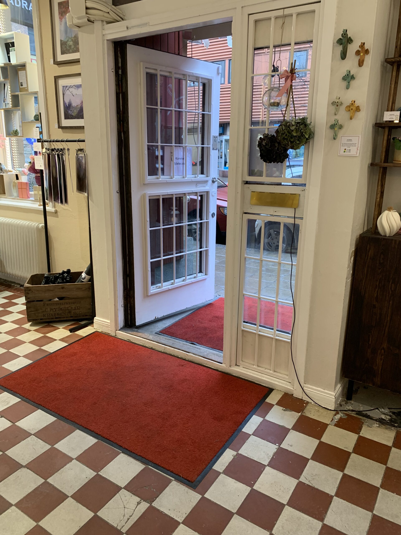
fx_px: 402
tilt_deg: -15.4
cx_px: 200
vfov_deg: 67.3
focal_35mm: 26
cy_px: 268
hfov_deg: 53.1
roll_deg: -0.8
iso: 100
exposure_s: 1/50
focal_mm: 4.25
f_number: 1.8
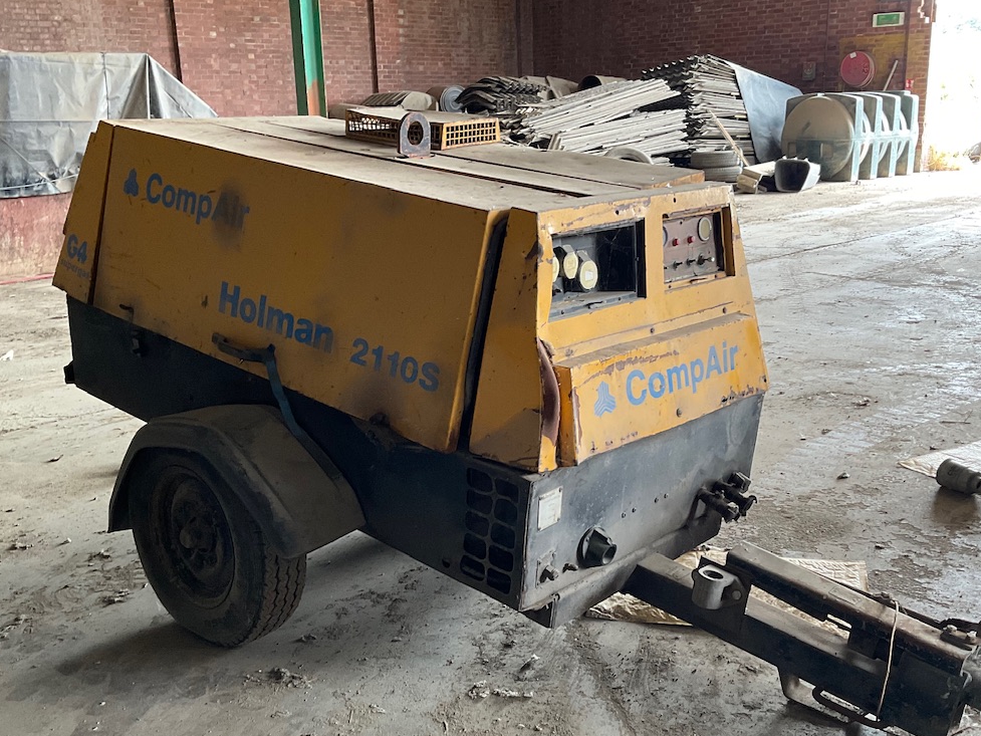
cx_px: 506
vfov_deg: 37.6
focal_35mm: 38
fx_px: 1077
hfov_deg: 49.0
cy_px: 430
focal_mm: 3
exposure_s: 1/61
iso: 64
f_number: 1.8
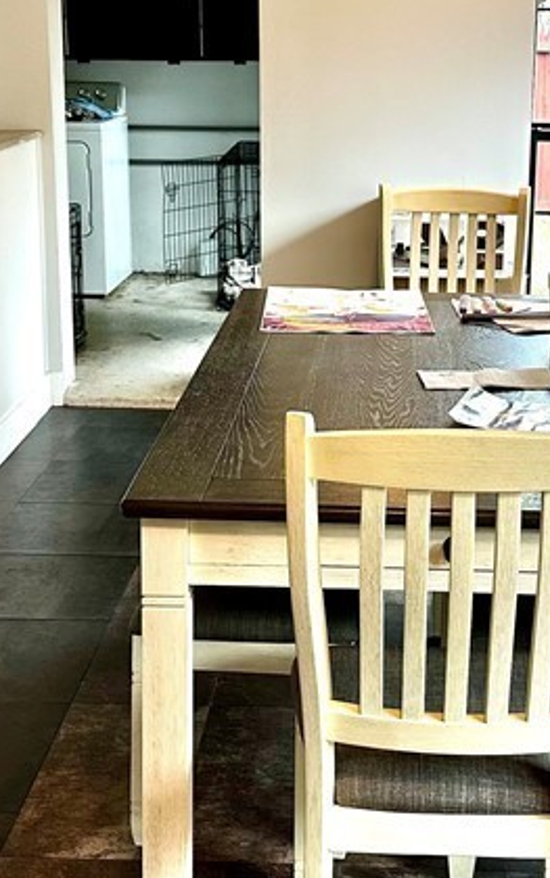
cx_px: 343
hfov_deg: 20.9
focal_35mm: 62
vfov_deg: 32.9
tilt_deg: -12.4
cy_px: 360
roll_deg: -0.4
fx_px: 1485
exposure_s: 1/120
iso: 160
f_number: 1.78
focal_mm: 6.86
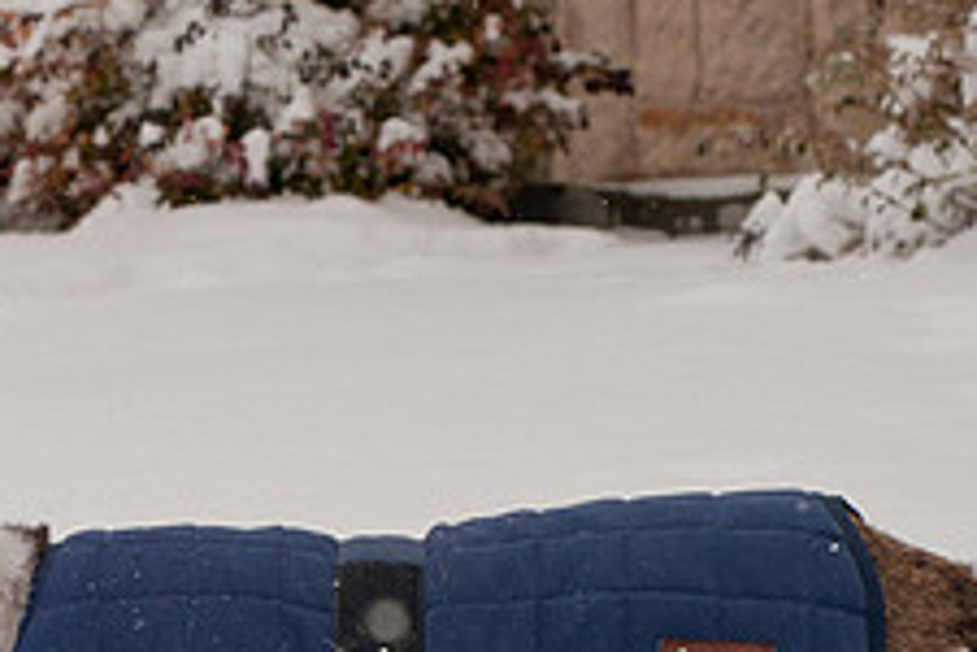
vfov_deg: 7.1
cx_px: -91
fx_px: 5237
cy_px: 528
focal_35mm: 193
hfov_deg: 10.5
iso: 200
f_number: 5.6
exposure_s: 1/1600
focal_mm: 50
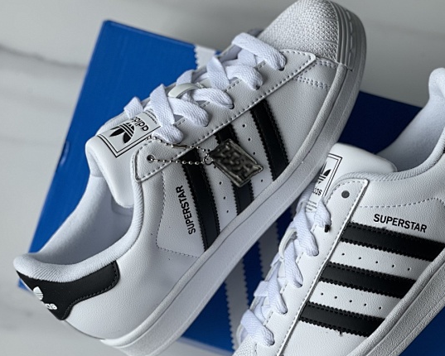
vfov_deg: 16.5
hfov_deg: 20.5
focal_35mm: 93
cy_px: 222
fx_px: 1225
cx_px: 293
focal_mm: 7.5
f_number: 2.2
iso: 20
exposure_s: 1/127
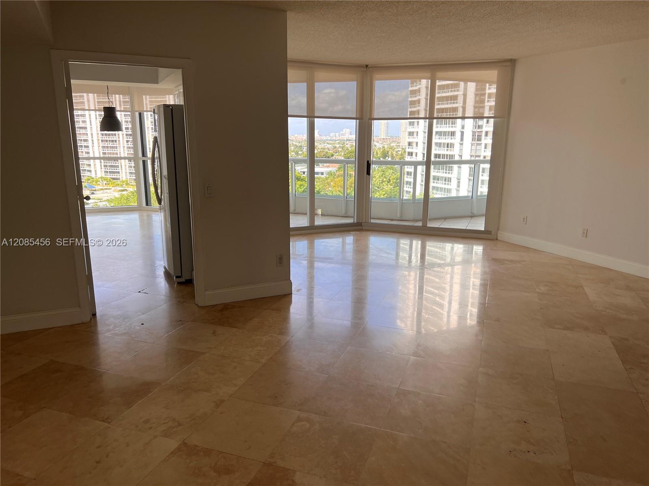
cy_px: 243
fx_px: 487
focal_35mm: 26
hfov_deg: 67.3
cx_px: 324
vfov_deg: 53.1
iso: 50
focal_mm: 5.7
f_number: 1.5
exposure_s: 1/361
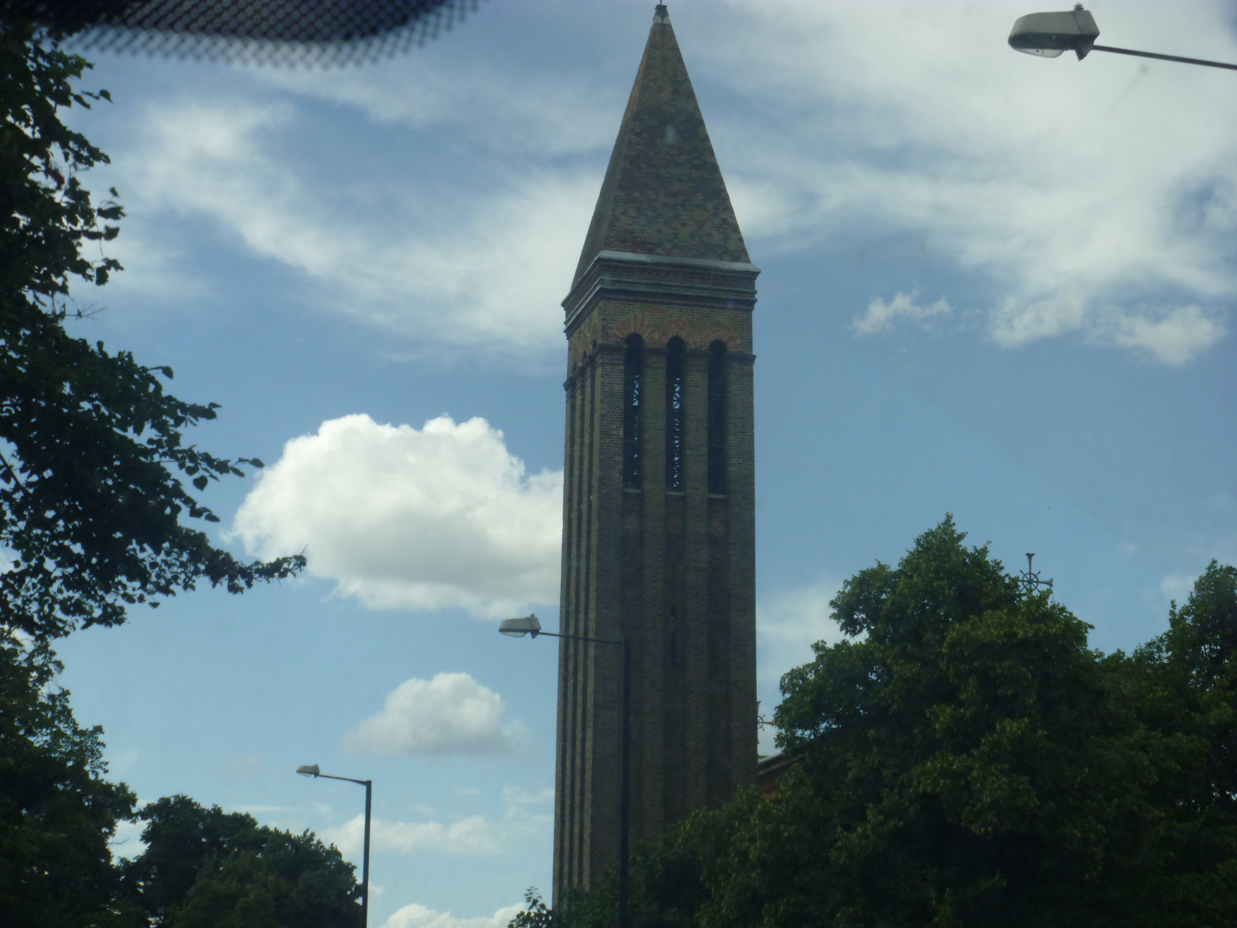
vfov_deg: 19.4
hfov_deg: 25.7
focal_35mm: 76
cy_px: 464
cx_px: 618
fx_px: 2716
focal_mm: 13.5
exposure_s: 1/400
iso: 125
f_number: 6.3
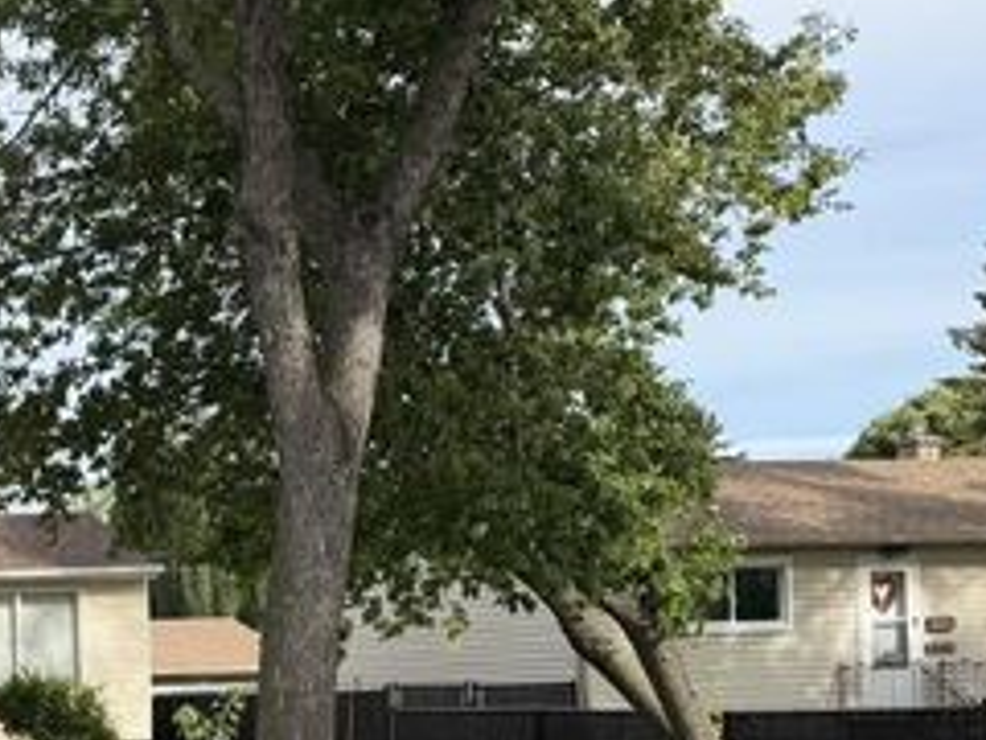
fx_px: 1823
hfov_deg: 25.9
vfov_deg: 22.3
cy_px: 682
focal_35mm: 64
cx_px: -292
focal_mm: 6.76
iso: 80
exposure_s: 1/2907
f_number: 1.78
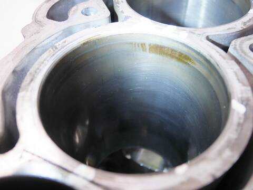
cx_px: 126
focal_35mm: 32
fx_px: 234
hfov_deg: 56.8
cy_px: 95
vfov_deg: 44.2
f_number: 3.9
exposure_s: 1/60
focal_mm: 16
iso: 500
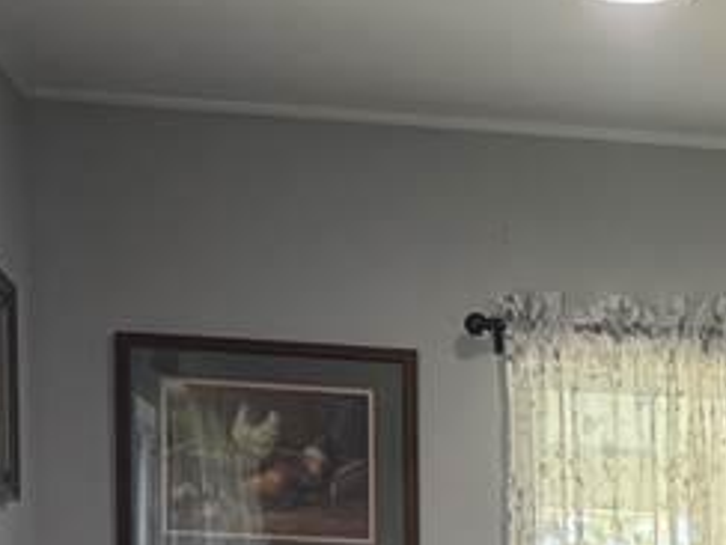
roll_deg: -0.1
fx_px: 2643
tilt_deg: -4.7
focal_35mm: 126
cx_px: 1226
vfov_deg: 11.0
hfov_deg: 14.2
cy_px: 981
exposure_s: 1/120
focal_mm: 6.76
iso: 125
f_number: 1.78
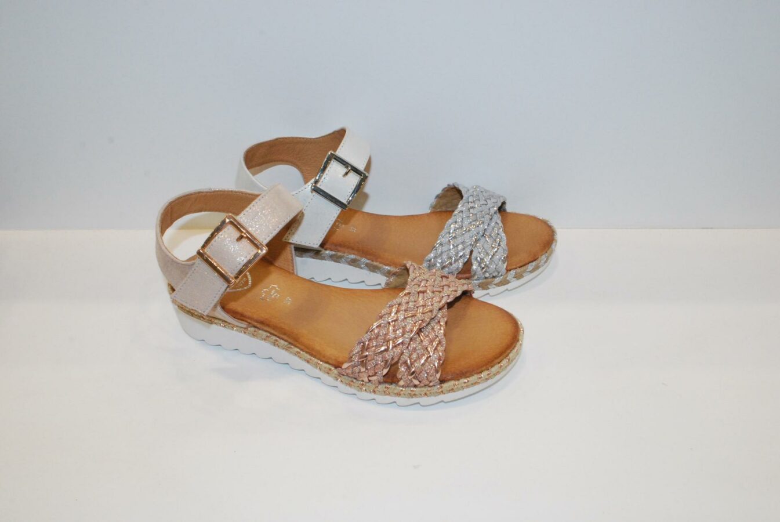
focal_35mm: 33
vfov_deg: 40.1
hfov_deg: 57.2
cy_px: 261
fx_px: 716
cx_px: 390
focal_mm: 22
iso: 1600
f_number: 13
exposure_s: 1/200
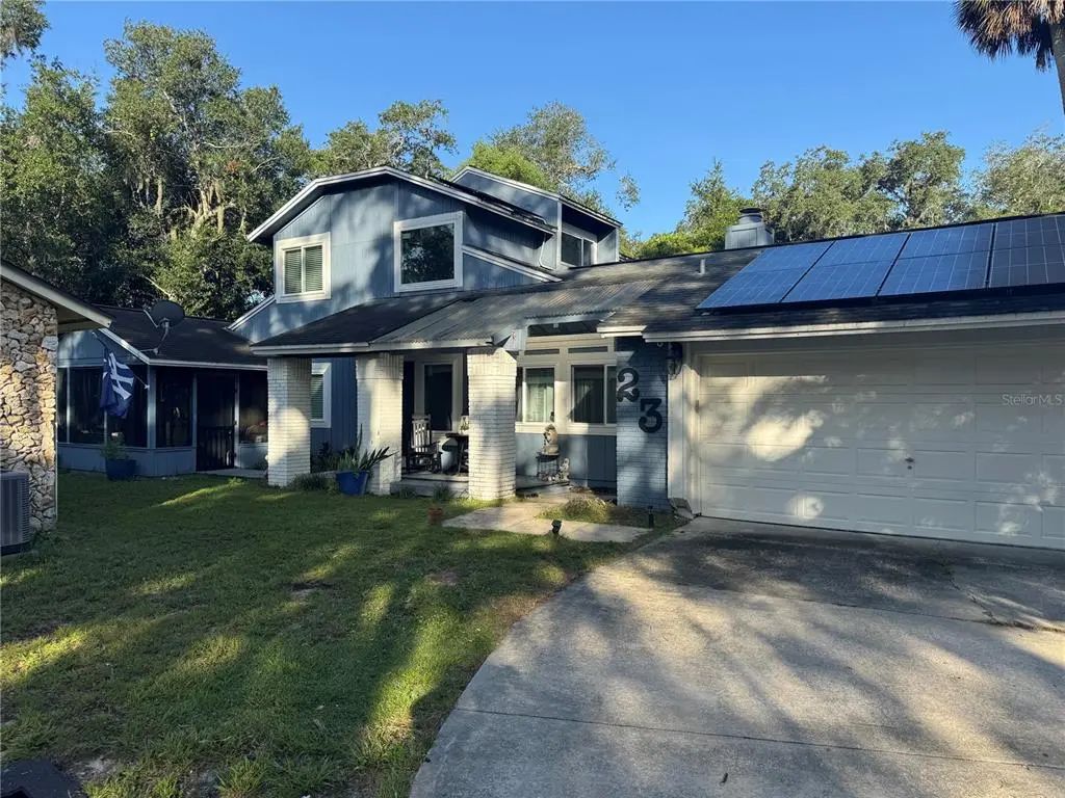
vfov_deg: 56.8
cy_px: 399
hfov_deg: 71.6
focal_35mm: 24
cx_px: 532
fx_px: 738
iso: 80
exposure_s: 1/1524
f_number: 1.78
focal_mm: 6.76
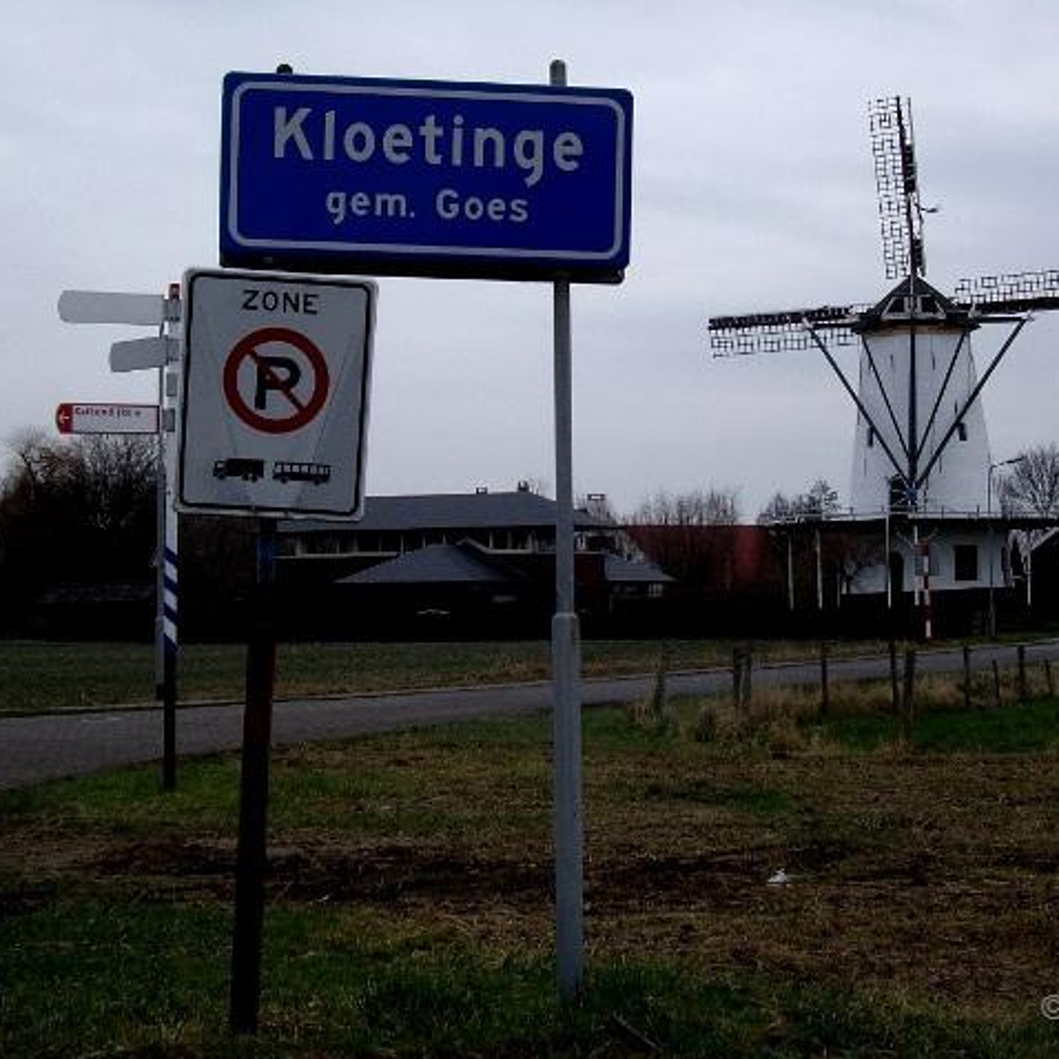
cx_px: 609
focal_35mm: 45
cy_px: 530
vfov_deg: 37.6
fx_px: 1558
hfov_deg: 37.5
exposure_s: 1/400
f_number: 2.8
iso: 64
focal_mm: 7.9
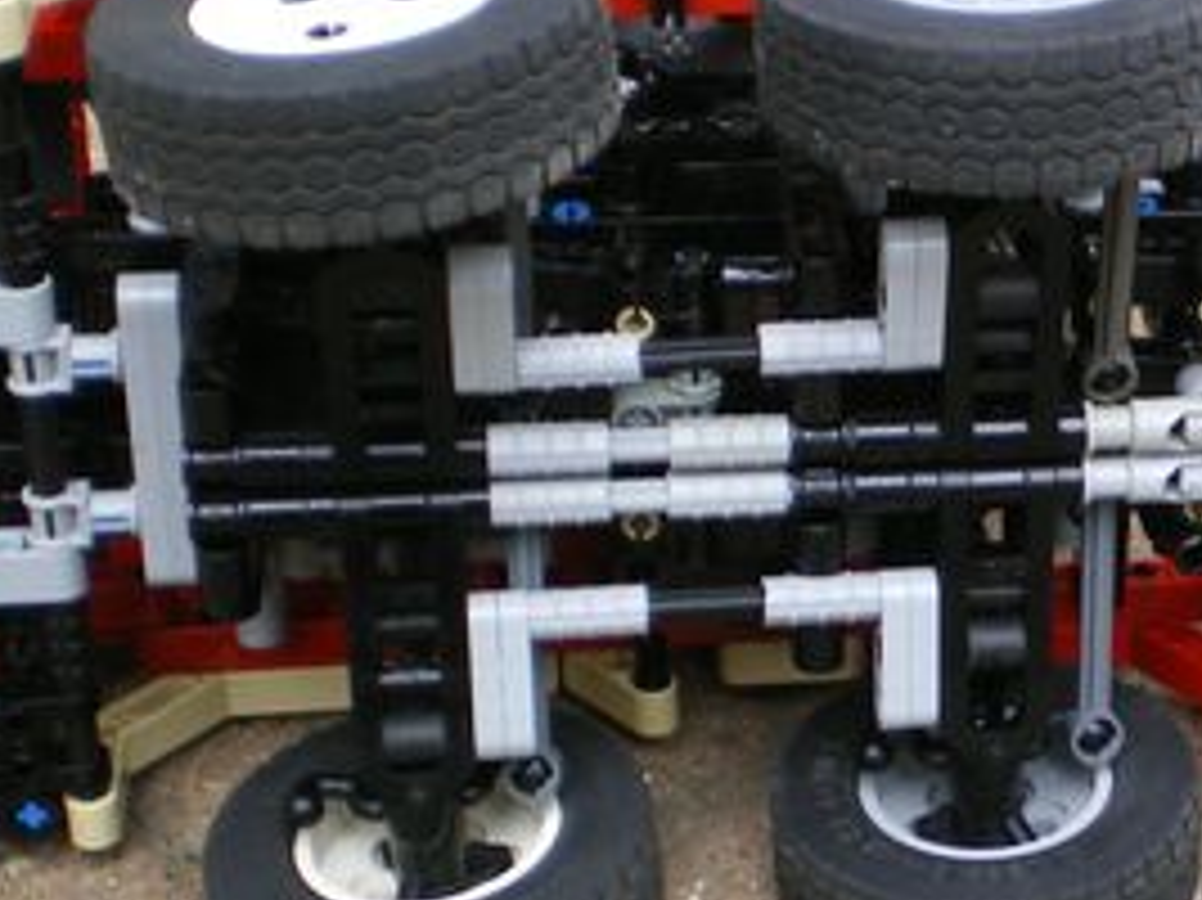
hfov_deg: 20.9
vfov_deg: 16.2
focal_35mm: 91
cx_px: 1175
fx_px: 3158
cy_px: 504
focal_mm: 6.3
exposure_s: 1/50
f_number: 3.1
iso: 64
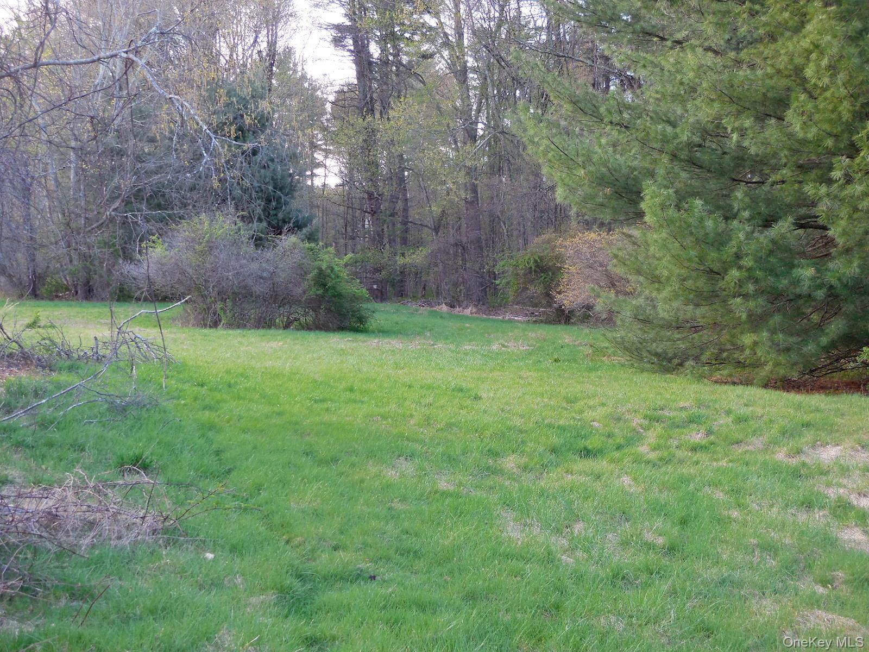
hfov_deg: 41.2
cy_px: 326
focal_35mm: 46
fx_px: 1155
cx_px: 434
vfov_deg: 31.5
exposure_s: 1/50
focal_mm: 8.2
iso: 125
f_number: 3.8
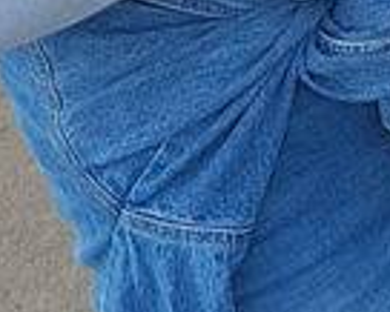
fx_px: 2125
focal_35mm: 184
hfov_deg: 10.4
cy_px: -421
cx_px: 60
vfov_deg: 7.8
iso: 25
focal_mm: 3.3
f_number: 2.2
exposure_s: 1/193
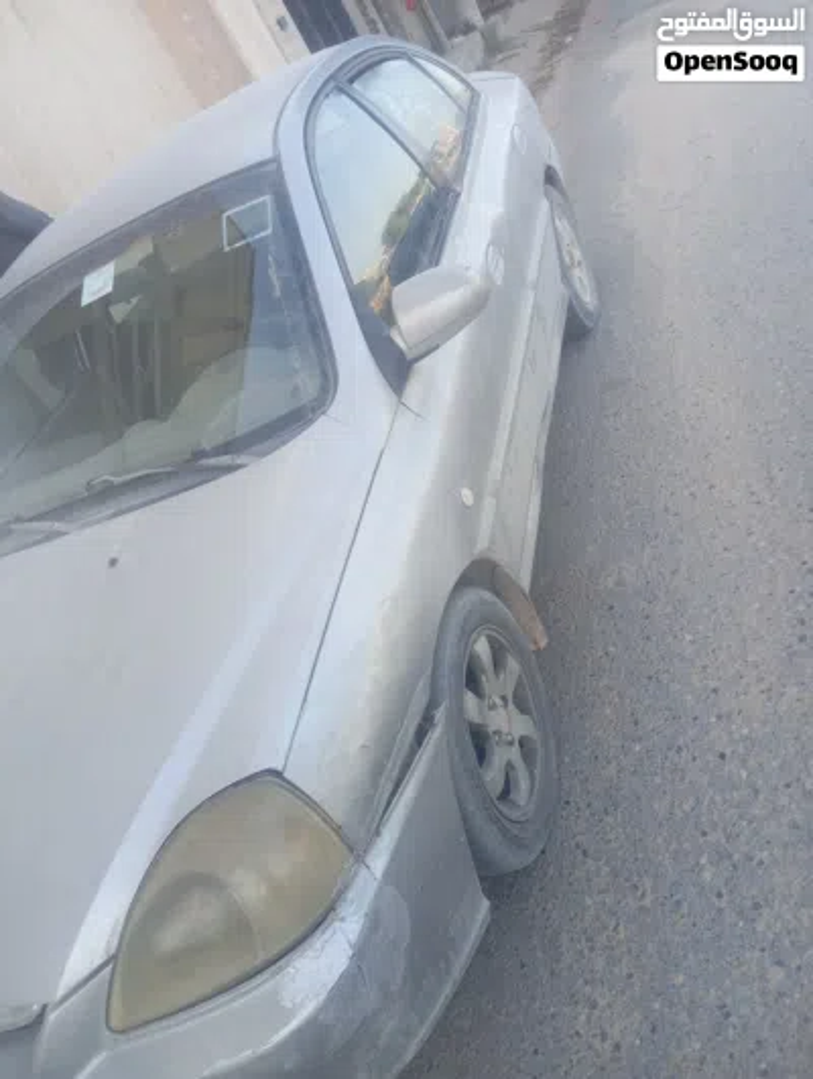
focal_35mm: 28
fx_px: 874
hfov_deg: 49.9
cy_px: 540
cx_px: 406
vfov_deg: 63.4
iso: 138
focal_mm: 4.22
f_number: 1.8
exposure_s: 1/100
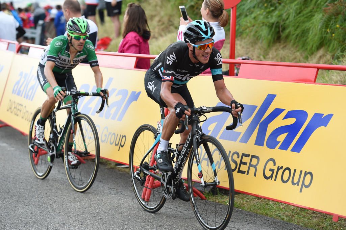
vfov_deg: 10.9
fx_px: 1200
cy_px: 115
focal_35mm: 125
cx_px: 173
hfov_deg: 16.4
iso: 1000
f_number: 4
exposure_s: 1/800
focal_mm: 125
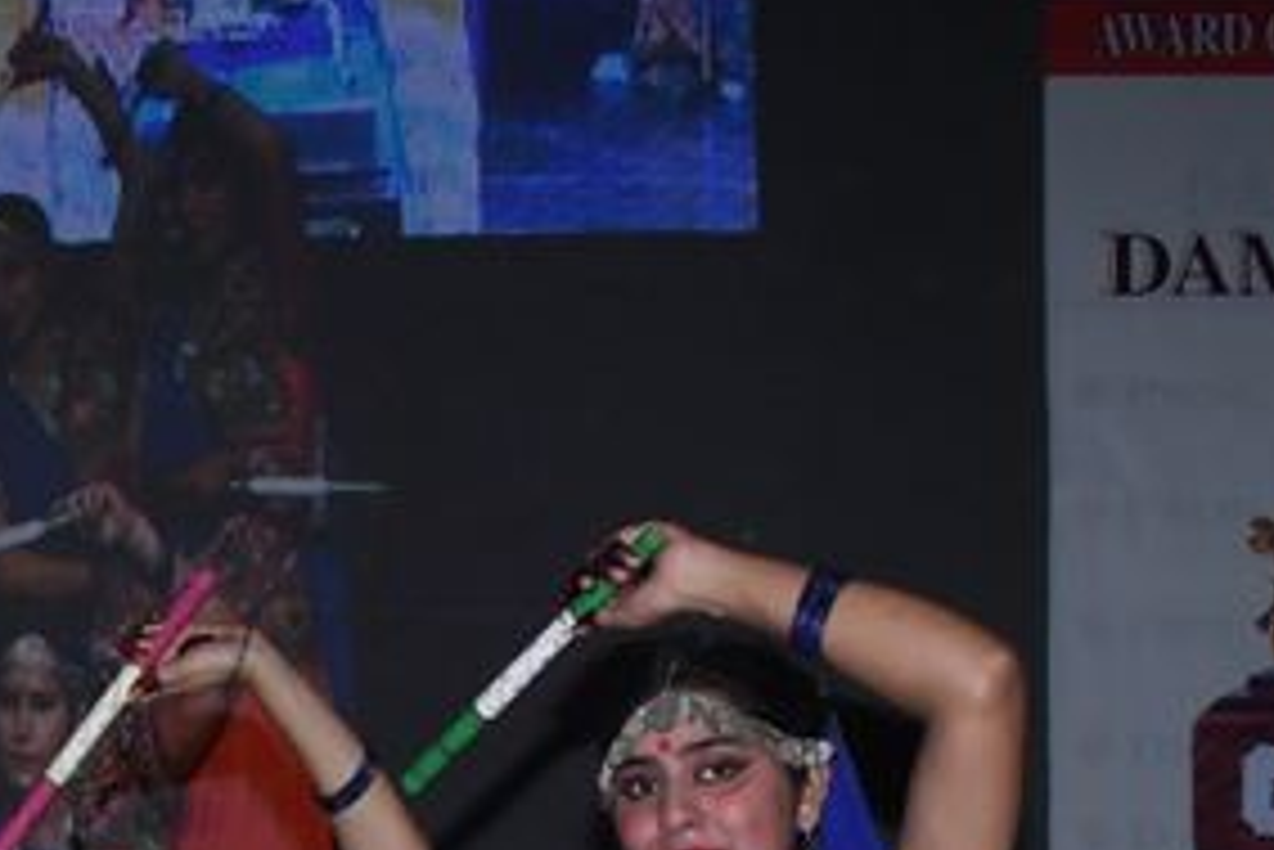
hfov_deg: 13.9
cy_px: 1633
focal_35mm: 140
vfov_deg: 9.3
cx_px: -495
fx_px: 4957
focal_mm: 22
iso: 1000
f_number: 16
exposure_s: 1/250
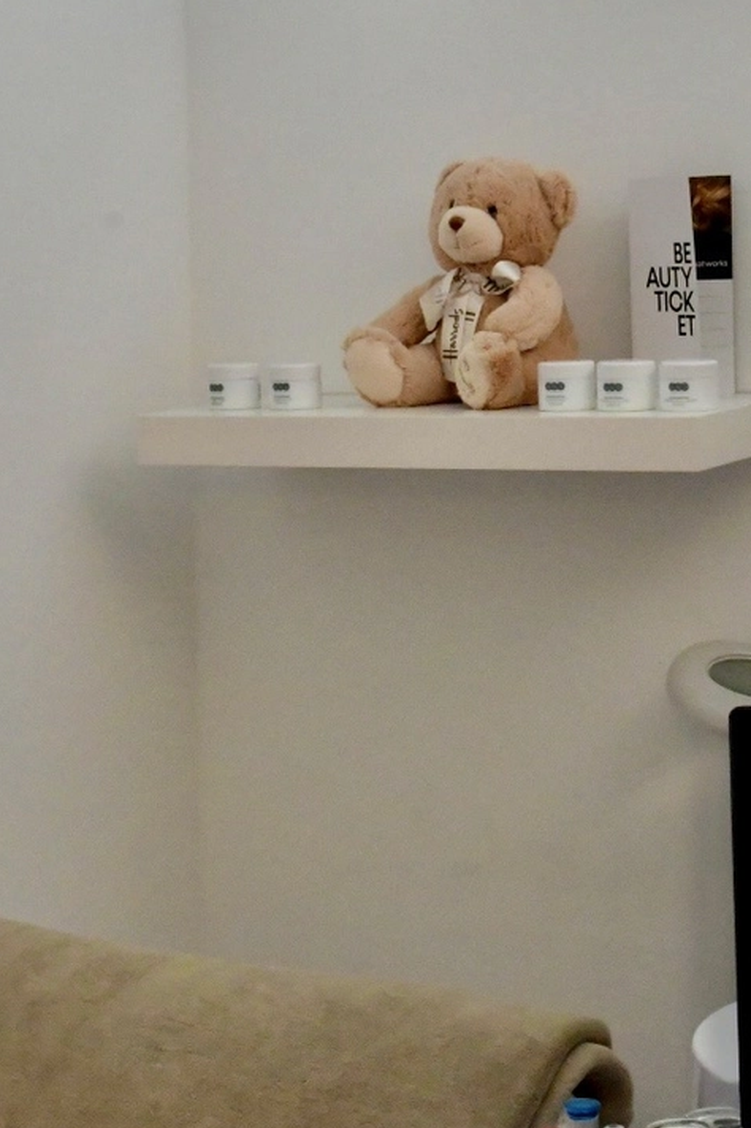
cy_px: 548
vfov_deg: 25.7
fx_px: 2476
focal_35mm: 79
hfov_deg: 17.2
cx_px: 333
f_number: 16
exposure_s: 1/40
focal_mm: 25
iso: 5600
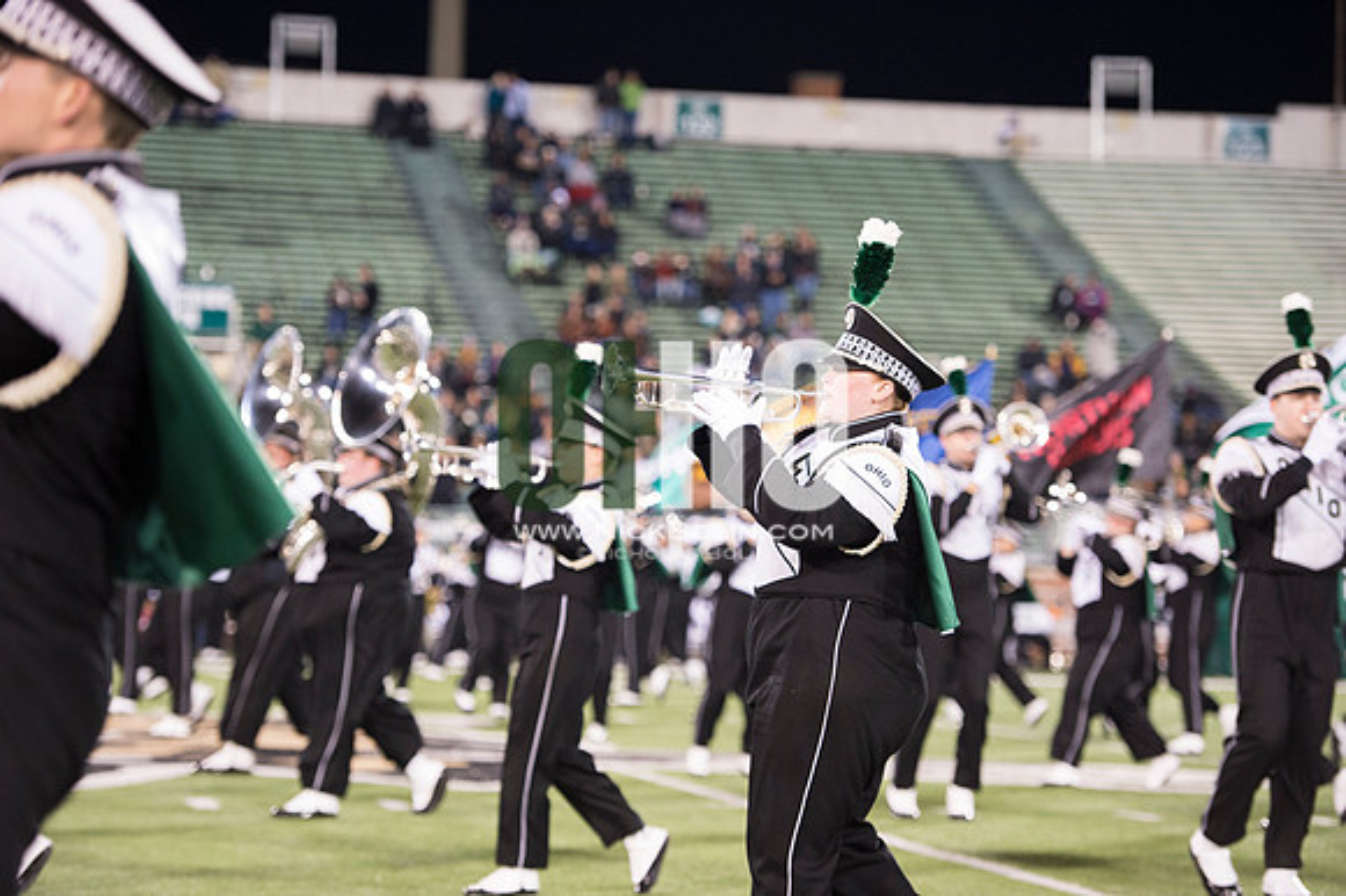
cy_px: 448
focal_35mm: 112
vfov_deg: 12.2
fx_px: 4185
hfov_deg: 18.3
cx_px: 673
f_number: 2.8
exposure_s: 1/400
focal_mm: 112
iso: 2500
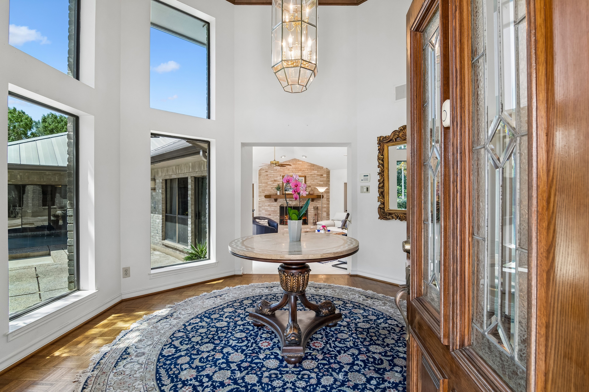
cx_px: 294
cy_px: 196
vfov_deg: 70.4
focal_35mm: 17
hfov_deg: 93.3
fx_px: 278
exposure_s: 1/50
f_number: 8
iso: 320
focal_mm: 11.5
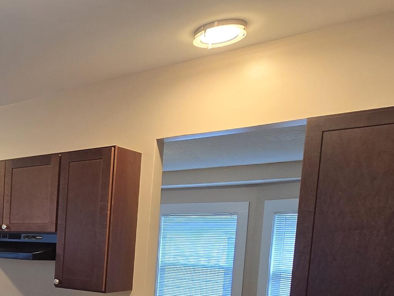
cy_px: 274
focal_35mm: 38
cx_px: -93
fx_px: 433
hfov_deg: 36.2
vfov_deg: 35.2
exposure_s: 1/60
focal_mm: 2.2
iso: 160
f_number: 2.2
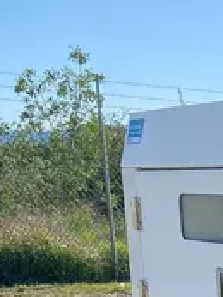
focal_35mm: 110
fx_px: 944
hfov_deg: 12.2
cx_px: 419
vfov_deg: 15.3
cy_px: 543
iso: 32
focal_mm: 4.25
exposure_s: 1/1727
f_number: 1.8
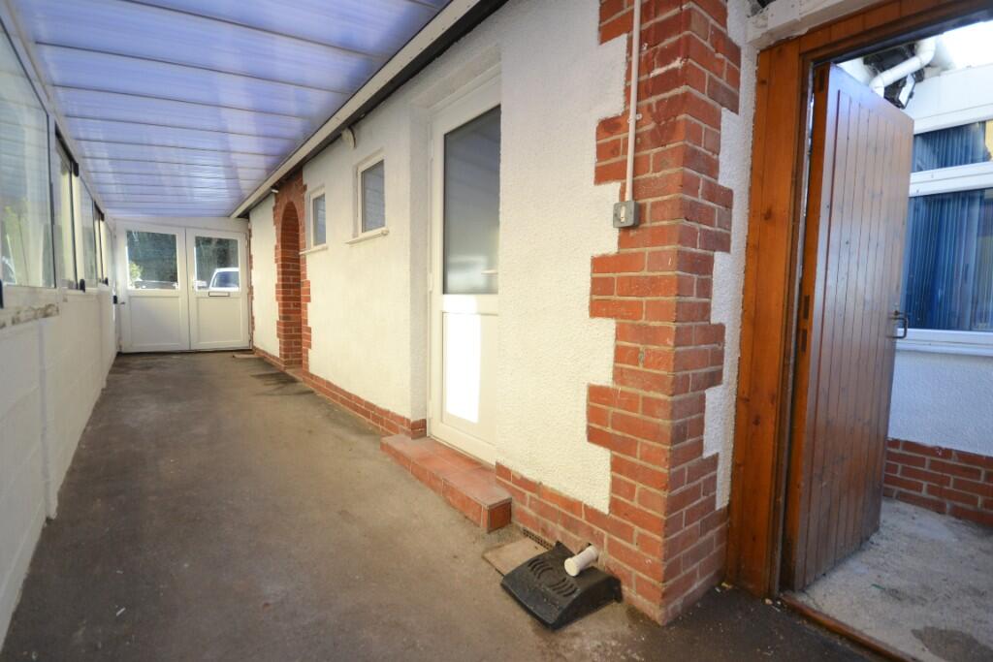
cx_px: 496
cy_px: 331
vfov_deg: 77.3
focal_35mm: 15
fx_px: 414
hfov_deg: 100.4
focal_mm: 10
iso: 250
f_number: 5.6
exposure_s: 1/125
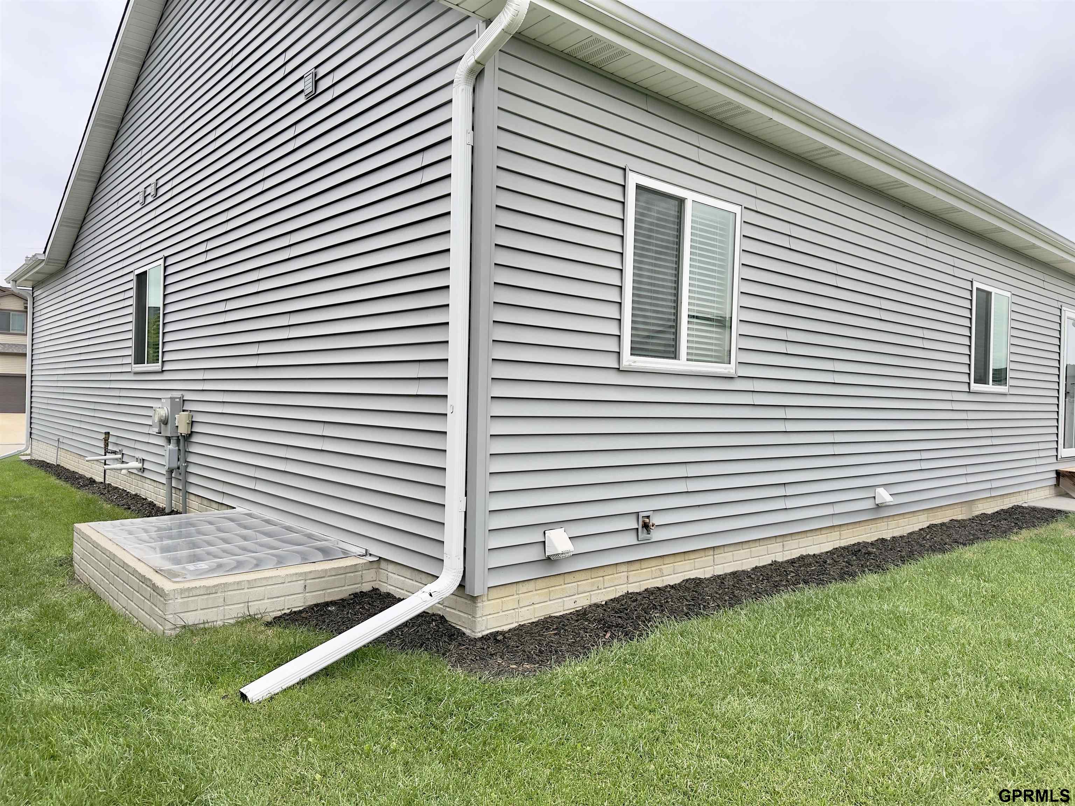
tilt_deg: -0.8
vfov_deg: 56.8
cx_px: 538
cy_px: 403
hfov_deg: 71.6
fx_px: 745
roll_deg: -1.4
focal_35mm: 24
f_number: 1.78
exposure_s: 1/898
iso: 80
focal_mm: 6.76
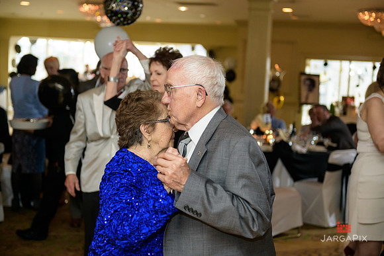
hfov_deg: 34.5
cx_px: 192
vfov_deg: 23.4
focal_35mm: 58
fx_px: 619
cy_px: 128
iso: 1600
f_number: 2.8
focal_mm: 58
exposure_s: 1/125
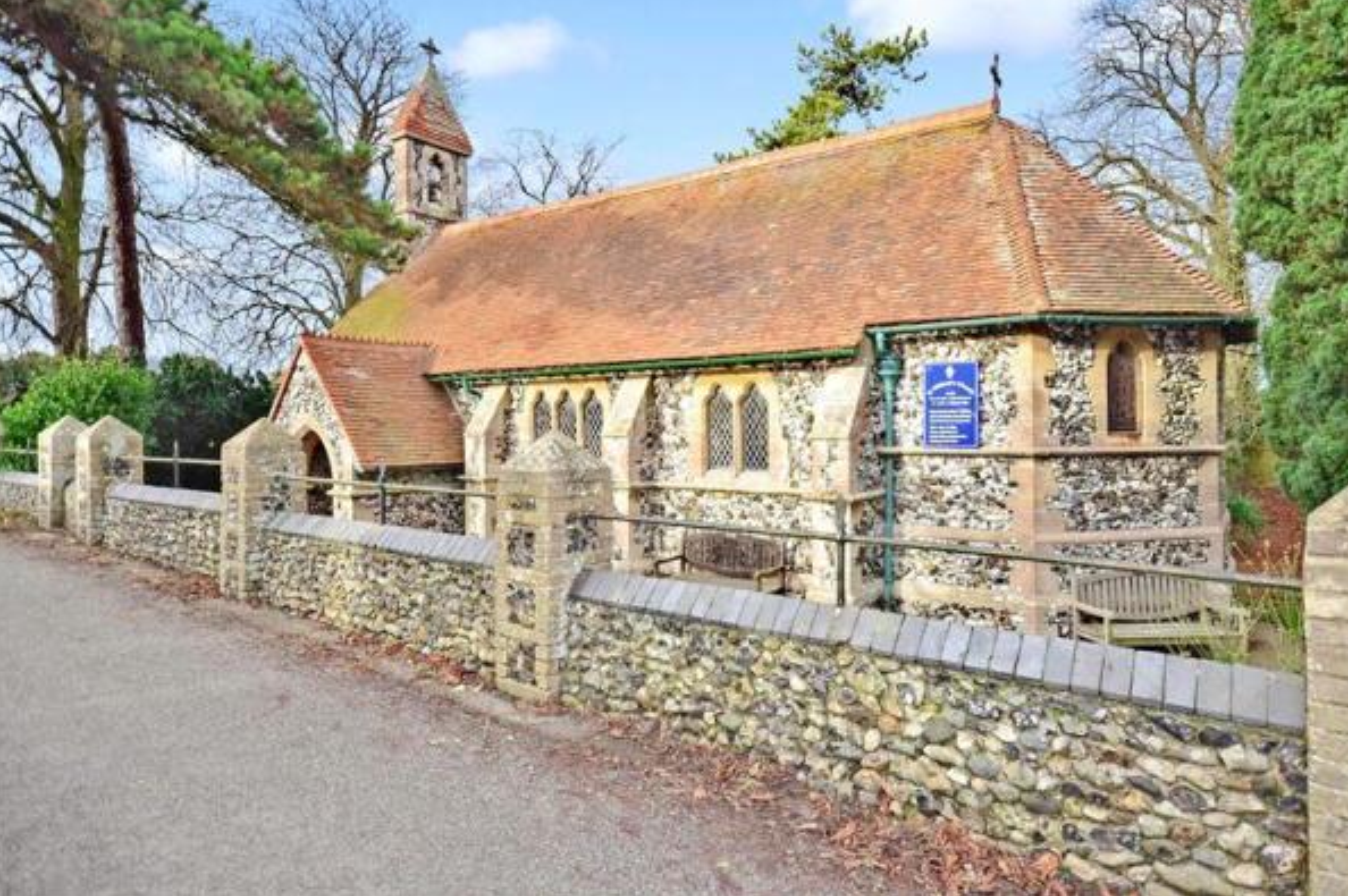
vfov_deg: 58.0
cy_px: 405
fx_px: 806
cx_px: 735
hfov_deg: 79.6
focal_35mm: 22
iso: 200
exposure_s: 1/160
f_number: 6.3
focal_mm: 13
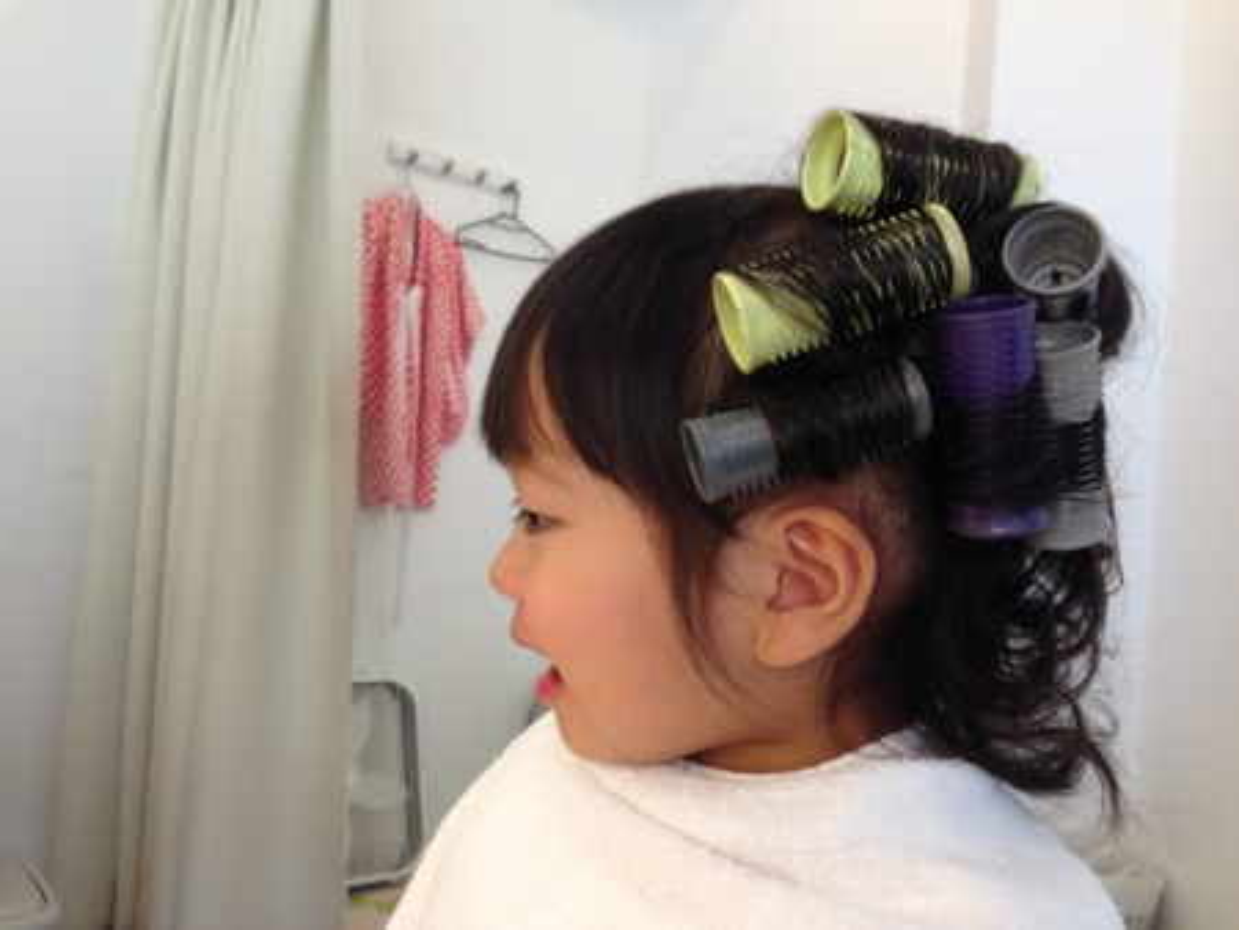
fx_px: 1182
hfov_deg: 55.3
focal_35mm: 33
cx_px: 620
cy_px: 465
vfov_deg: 43.0
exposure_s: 1/30
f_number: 2.4
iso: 50
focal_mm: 4.13
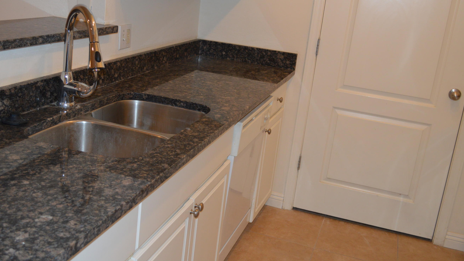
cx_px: 209
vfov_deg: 27.7
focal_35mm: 43
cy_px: 115
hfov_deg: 47.3
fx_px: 529
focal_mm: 24
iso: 560
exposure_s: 1/60
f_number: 4
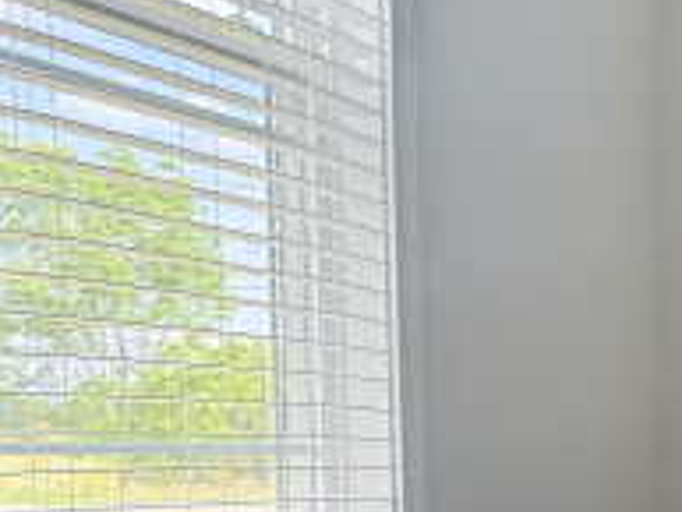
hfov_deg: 20.4
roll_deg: -1.0
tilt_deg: -6.6
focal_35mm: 83
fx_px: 1636
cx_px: 1002
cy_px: 636
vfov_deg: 16.9
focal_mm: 6.76
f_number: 1.78
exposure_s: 1/172
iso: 200
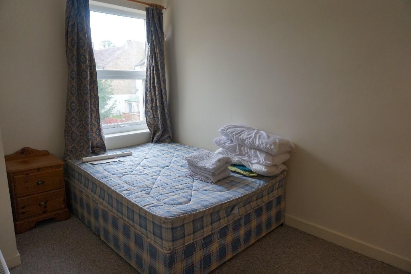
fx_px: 274
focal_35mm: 24
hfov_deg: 73.8
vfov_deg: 53.1
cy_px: 137
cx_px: 206
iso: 500
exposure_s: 1/160
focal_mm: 16
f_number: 4
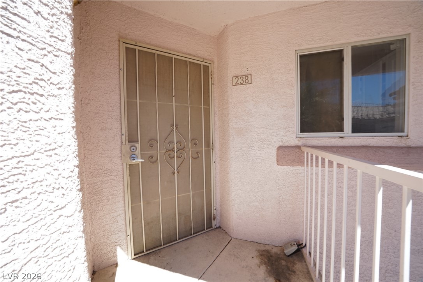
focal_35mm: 12
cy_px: 141
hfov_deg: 112.6
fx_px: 141
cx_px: 212
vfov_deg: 90.0
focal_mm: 12
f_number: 10
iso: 400
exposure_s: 1/125
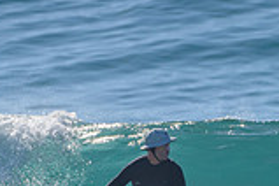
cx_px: 129
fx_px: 17304
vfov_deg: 0.6
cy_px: 246
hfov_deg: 0.9
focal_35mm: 2233
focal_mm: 500
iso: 180
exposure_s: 1/2000
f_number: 5.6
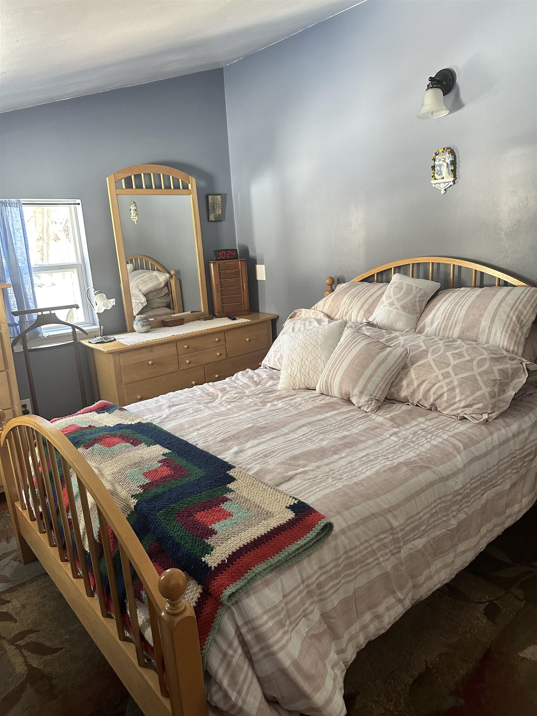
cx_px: 268
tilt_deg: -14.1
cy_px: 358
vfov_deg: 71.6
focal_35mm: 24
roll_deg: +3.9
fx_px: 496
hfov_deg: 56.8
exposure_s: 1/60
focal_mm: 6.86
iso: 320
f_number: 1.78
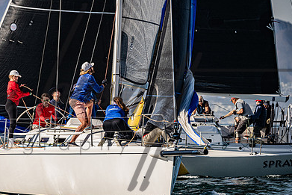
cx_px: 81
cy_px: 96
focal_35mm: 443
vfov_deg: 3.1
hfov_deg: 4.7
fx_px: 3594
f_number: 5.3
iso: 320
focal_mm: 280
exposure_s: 1/3200
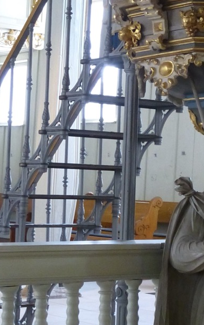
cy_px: 118
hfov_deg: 12.6
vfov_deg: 20.3
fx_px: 906
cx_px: 219
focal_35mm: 102
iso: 400
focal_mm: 6.4
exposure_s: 1/25
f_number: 3.7
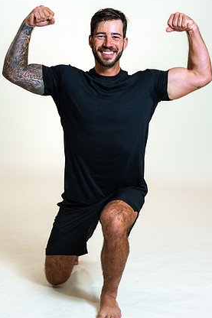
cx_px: 113
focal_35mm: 92
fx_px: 813
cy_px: 154
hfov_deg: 14.9
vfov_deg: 22.1
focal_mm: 85
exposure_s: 1/160
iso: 320
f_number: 4
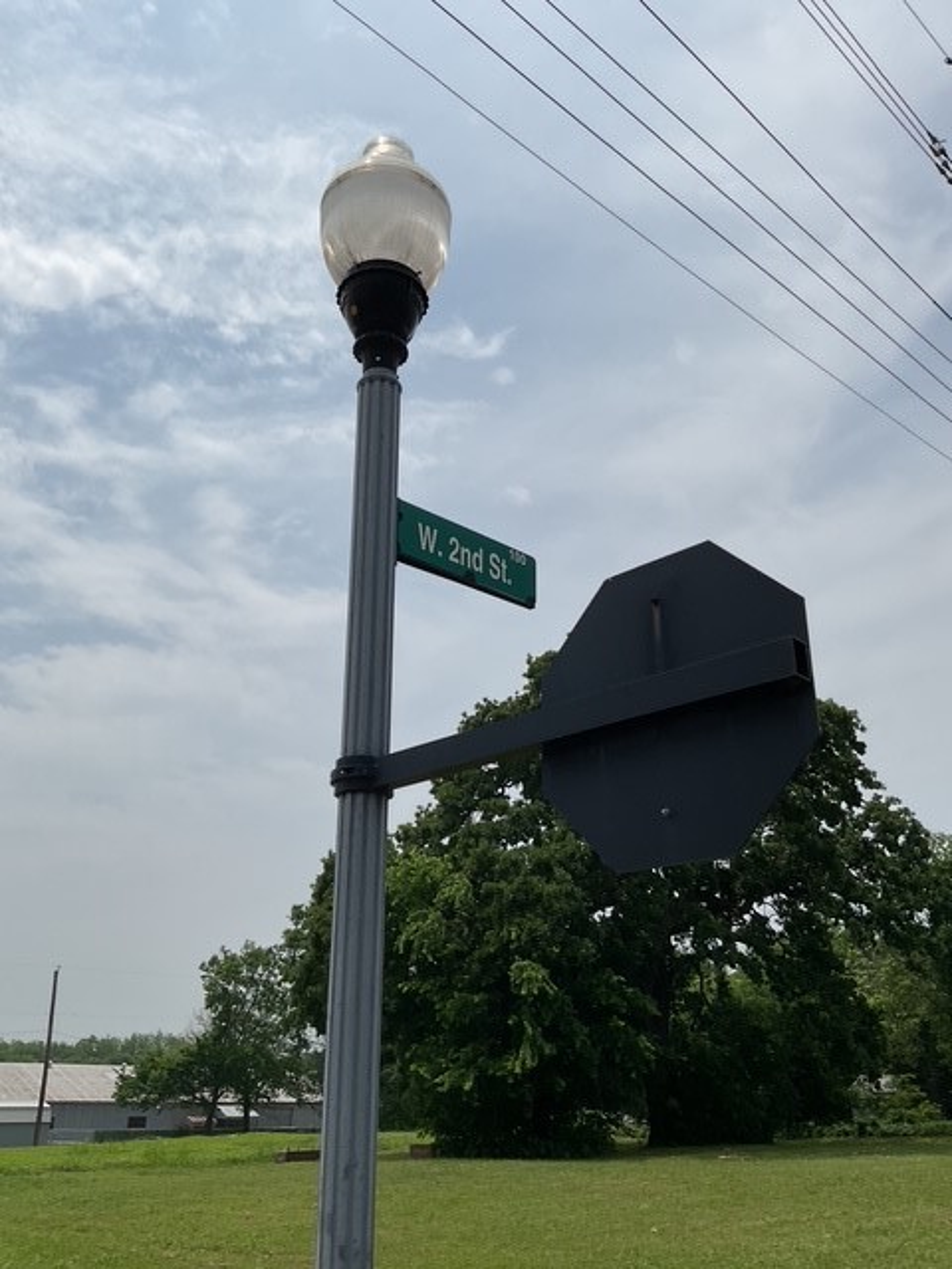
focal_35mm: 29
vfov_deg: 61.7
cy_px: 634
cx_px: 476
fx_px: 1063
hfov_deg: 48.2
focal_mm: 3
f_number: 1.8
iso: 16
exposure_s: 1/6536
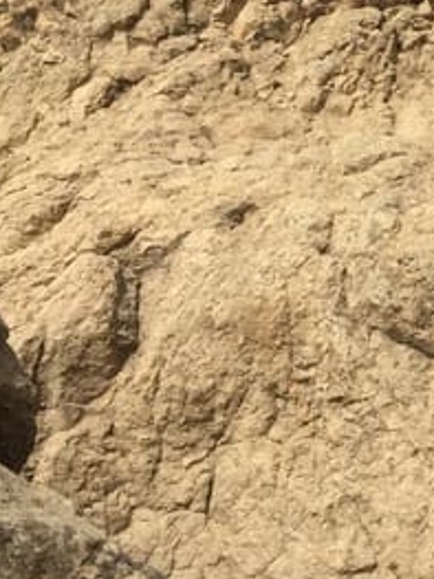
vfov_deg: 17.4
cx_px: 837
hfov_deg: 11.8
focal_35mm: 113
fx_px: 1891
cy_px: 196
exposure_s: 1/2475
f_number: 2.2
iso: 32
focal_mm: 4.15
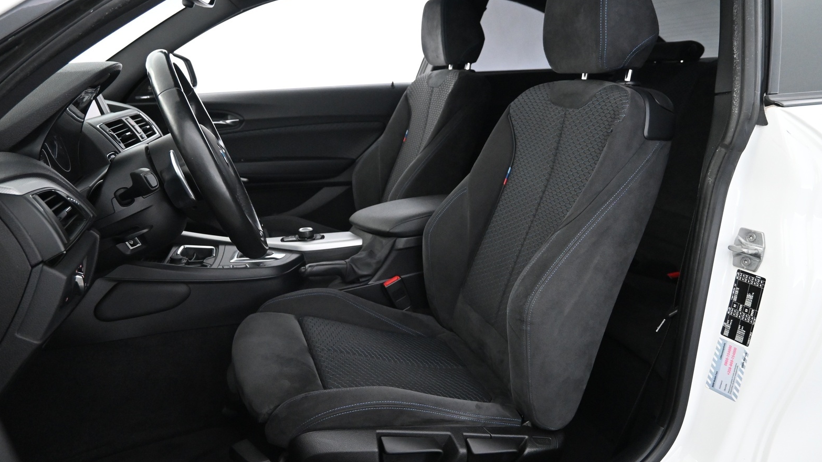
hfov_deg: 71.9
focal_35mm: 26
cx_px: 423
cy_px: 213
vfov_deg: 44.4
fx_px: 567
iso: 4000
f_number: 4
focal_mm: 16
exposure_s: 1/60
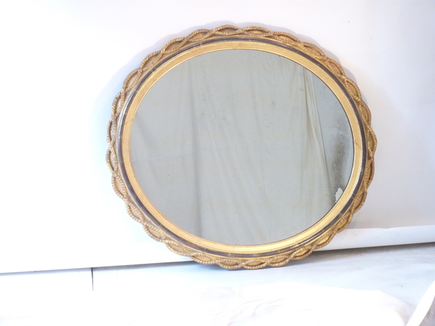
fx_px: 1043
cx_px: 218
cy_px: 163
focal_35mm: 83
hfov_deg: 23.6
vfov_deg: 17.8
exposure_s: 1/13
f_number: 4.2
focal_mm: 13.7
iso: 400
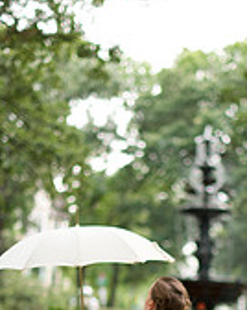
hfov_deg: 12.2
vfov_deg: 15.1
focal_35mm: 126
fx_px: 1153
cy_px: 299
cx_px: 157
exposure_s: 1/500
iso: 200
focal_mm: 50
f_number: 1.4
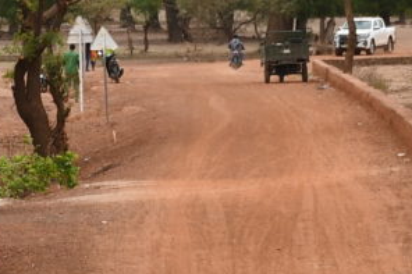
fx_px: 5936
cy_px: 348
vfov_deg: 2.6
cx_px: 68
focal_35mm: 519
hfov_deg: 4.0
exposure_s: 1/200
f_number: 7.1
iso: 100
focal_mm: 50
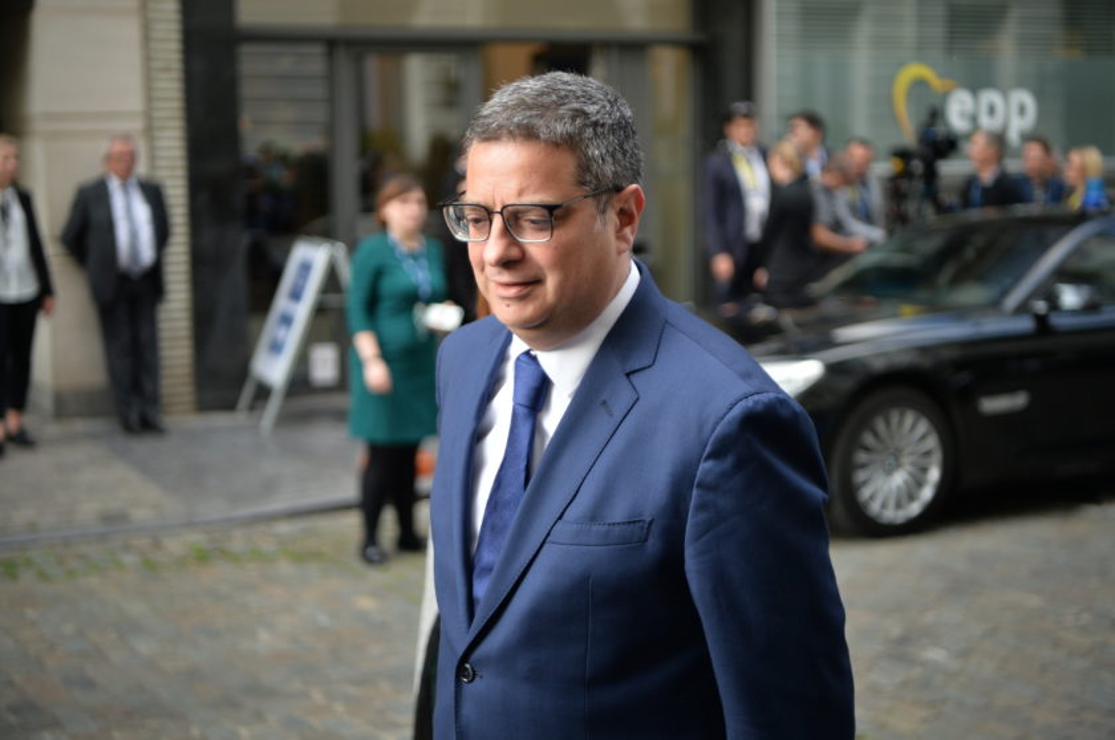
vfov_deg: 24.1
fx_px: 1732
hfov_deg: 35.7
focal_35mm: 56
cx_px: 558
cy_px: 370
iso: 320
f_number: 2.8
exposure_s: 1/500
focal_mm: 56
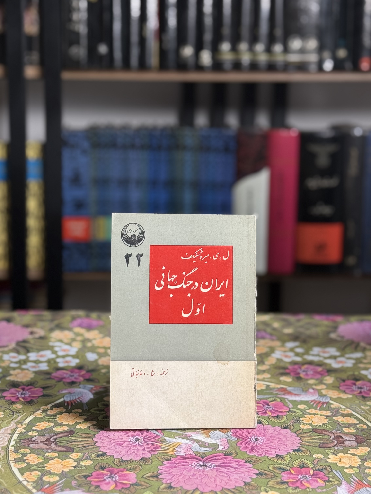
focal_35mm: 64
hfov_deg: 22.9
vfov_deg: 30.2
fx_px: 915
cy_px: 198
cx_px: 179
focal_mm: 6.76
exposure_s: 1/100
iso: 64
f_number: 1.78
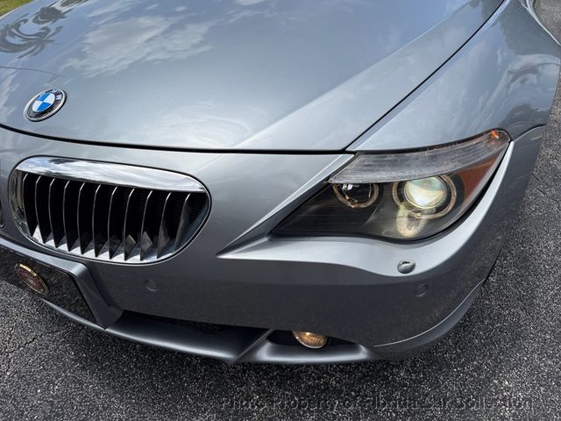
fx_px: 389
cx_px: 280
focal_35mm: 24
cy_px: 210
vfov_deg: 56.8
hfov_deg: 71.6
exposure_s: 1/4975
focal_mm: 6.76
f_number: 1.78
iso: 80
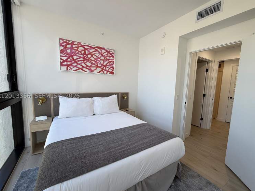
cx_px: 132
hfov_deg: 98.1
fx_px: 110
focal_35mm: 15
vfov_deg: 81.7
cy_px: 96
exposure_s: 1/120
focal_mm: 2.22
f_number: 2.2
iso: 100
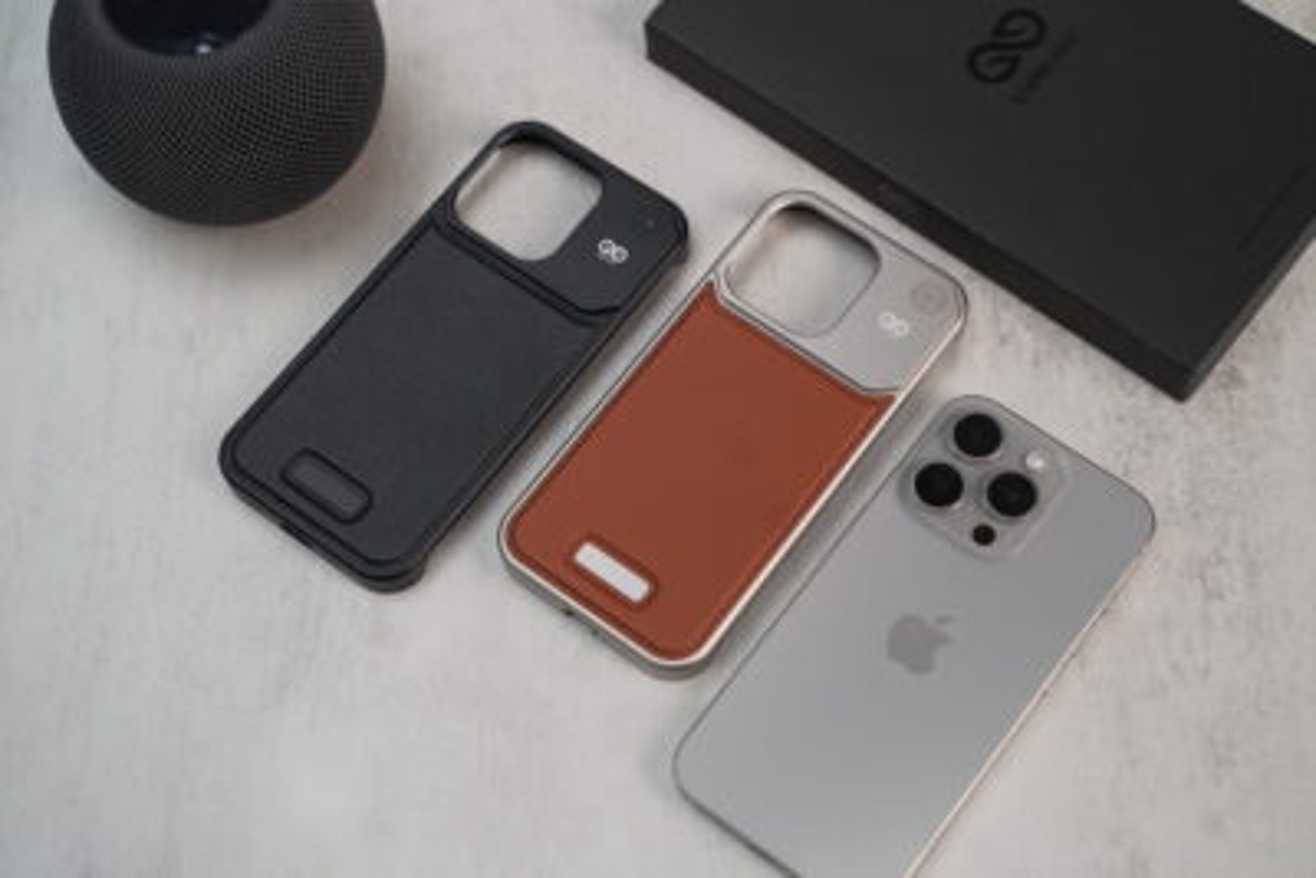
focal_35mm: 55
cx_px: 658
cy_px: 439
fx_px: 2011
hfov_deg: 36.2
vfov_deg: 24.6
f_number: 4
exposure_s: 1/60
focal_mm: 55
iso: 1000
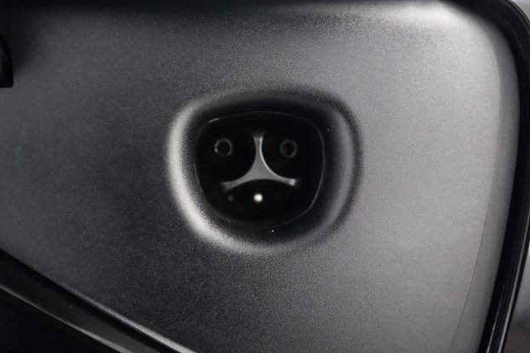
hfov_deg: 63.6
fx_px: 427
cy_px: 172
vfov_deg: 45.0
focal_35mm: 29
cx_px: 258
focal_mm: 28
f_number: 2.8
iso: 12800
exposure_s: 1/160
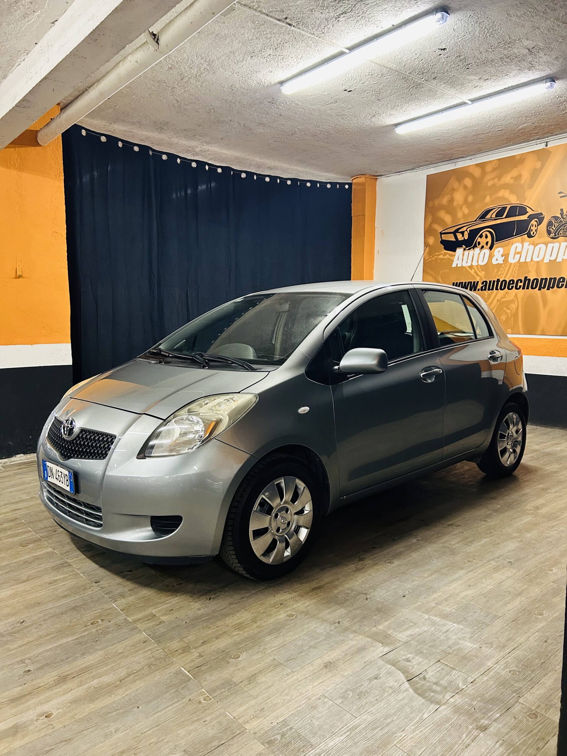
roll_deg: +0.0
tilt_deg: -6.2
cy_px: 378
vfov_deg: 67.3
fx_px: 568
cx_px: 284
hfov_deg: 53.1
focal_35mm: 26
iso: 320
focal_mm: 5.7
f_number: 1.5
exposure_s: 1/50
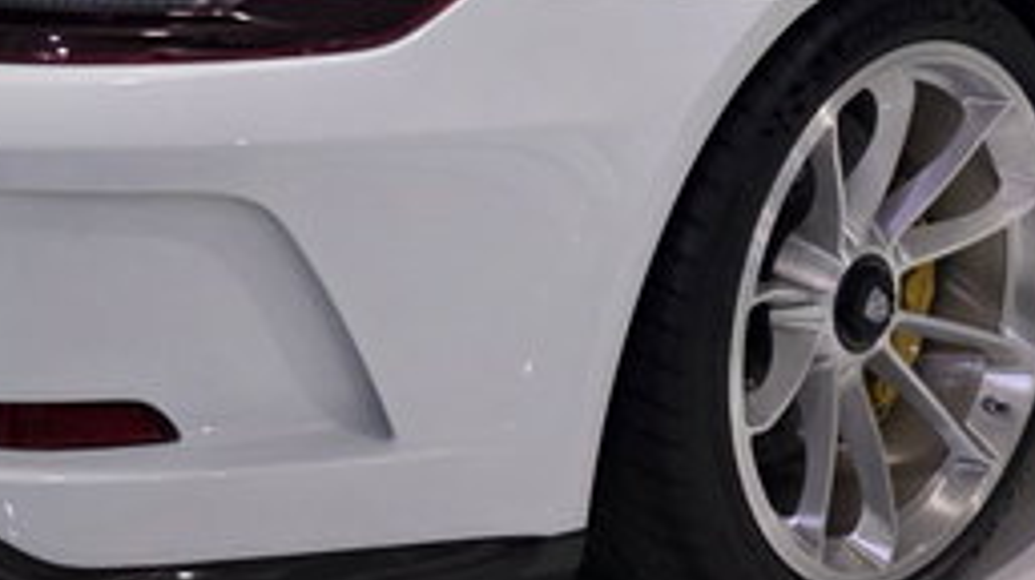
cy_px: 48
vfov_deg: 15.8
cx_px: 515
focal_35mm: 75
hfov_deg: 28.3
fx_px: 2056
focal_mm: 6.3
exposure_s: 1/120
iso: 400
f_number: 1.7
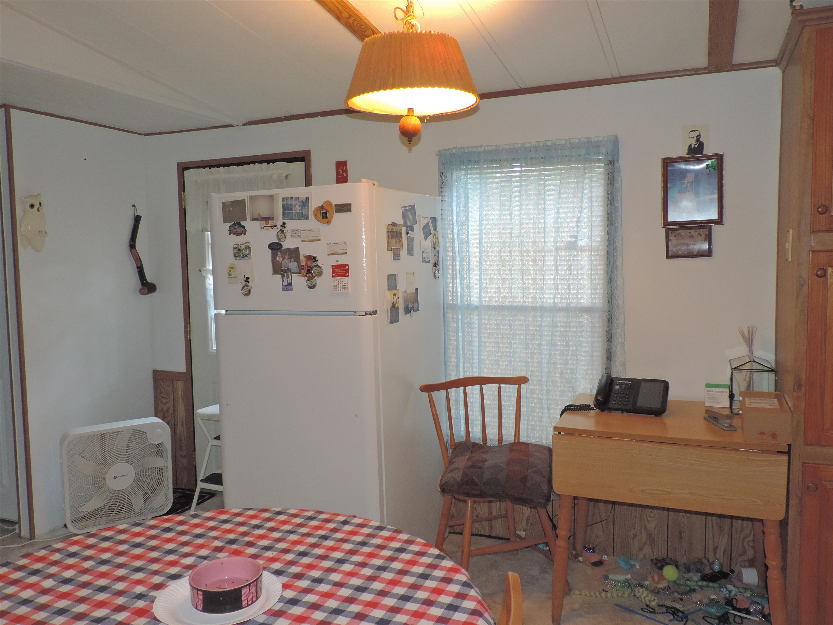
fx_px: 674
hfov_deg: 63.4
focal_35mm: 28
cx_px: 416
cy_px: 312
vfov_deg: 49.7
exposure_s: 1/40
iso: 360
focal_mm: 4.9
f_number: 3.1
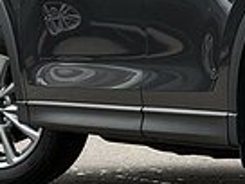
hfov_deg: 4.1
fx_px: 3411
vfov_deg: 3.1
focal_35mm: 482
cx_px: 373
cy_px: 20
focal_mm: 15.66
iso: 100
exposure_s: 1/99
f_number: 2.8
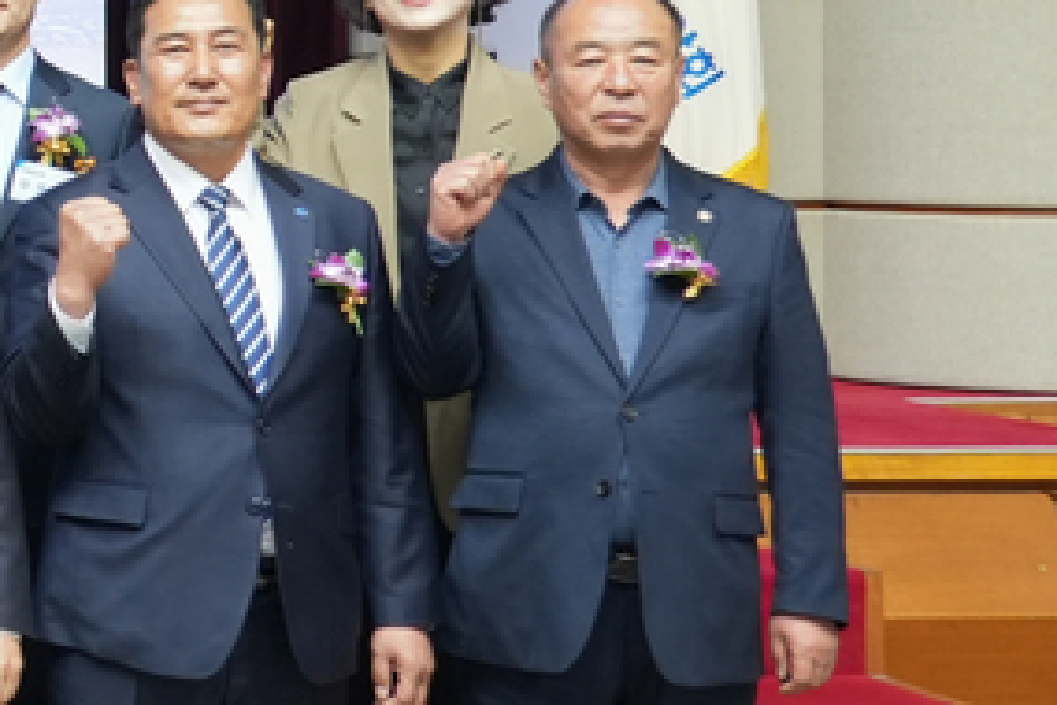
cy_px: -65
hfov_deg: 14.1
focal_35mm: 123
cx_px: -1027
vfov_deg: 11.0
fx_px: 3611
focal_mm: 25
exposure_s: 1/125
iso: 1250
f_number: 4
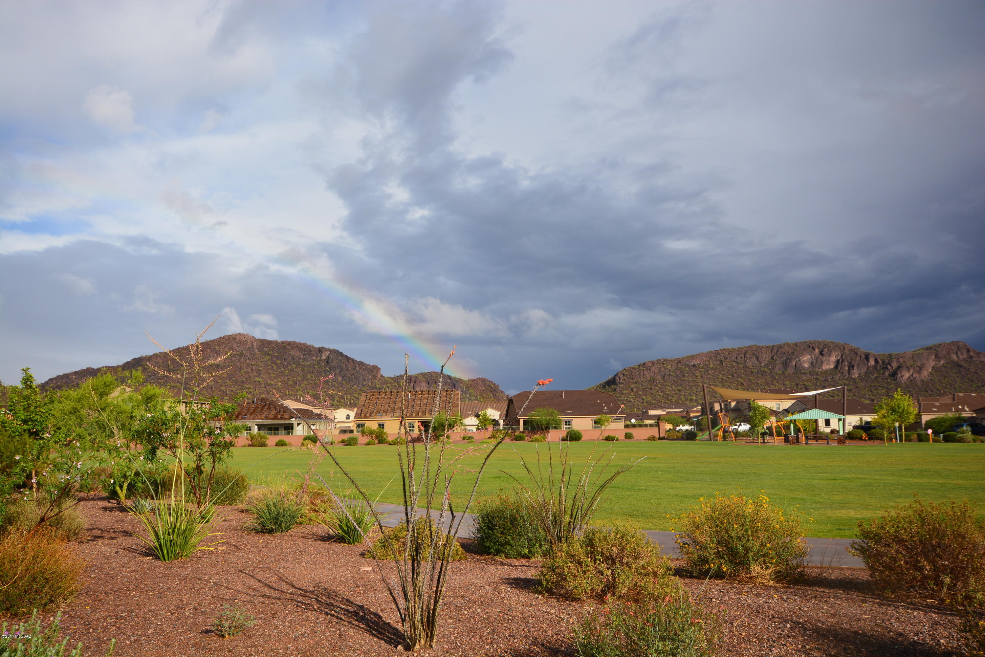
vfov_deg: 43.6
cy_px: 328
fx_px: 821
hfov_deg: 61.9
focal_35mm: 30
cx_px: 492
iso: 200
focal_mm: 20
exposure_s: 1/400
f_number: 11
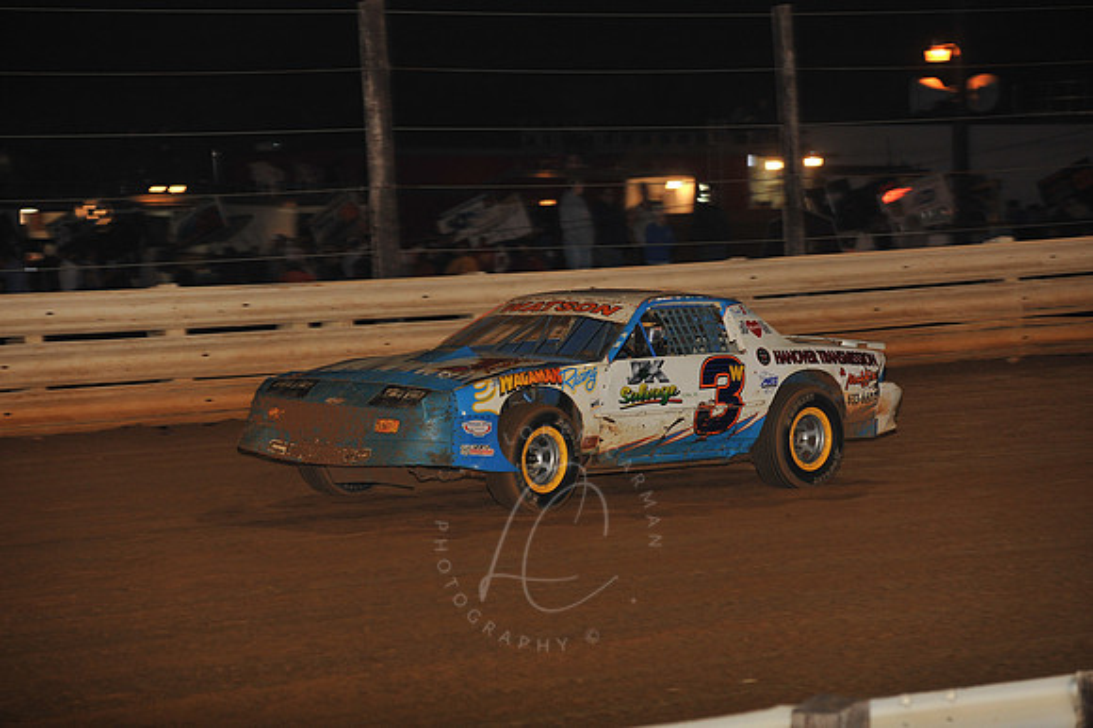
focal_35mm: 185
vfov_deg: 7.4
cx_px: 546
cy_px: 364
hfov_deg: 11.1
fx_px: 5613
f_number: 6.3
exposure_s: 1/320
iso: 1000
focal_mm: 185
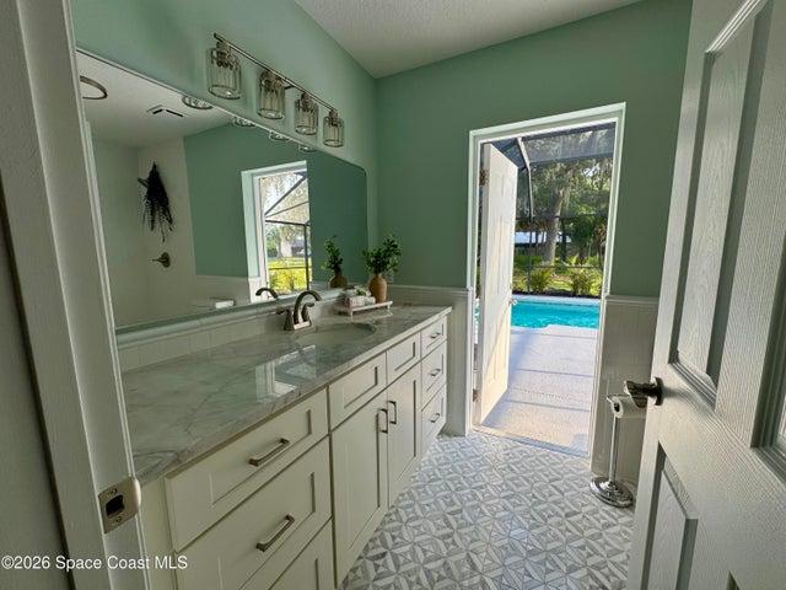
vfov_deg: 85.7
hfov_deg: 102.1
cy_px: 295
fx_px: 318
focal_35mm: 14
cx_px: 393
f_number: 2.2
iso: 40
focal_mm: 2.22
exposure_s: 1/167
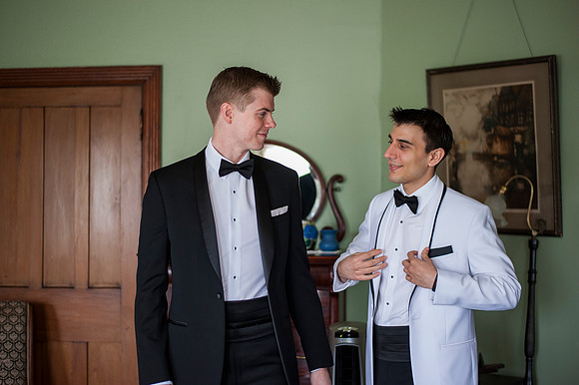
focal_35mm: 53
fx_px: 858
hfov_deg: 37.3
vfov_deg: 25.3
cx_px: 270
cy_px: 179
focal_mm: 50
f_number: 1.8
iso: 1000
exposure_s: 1/200
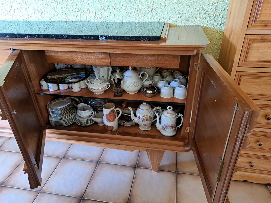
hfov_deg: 71.6
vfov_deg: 56.8
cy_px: 102
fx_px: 188
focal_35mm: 24
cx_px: 136
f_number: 1.8
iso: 320
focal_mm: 5.23
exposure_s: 1/50
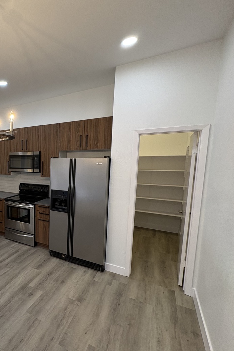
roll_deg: +0.9
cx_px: 12
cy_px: 181
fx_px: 195
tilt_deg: -5.6
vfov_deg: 83.9
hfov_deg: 52.3
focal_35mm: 20
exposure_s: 1/60
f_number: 2.2
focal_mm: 2.22
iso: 125
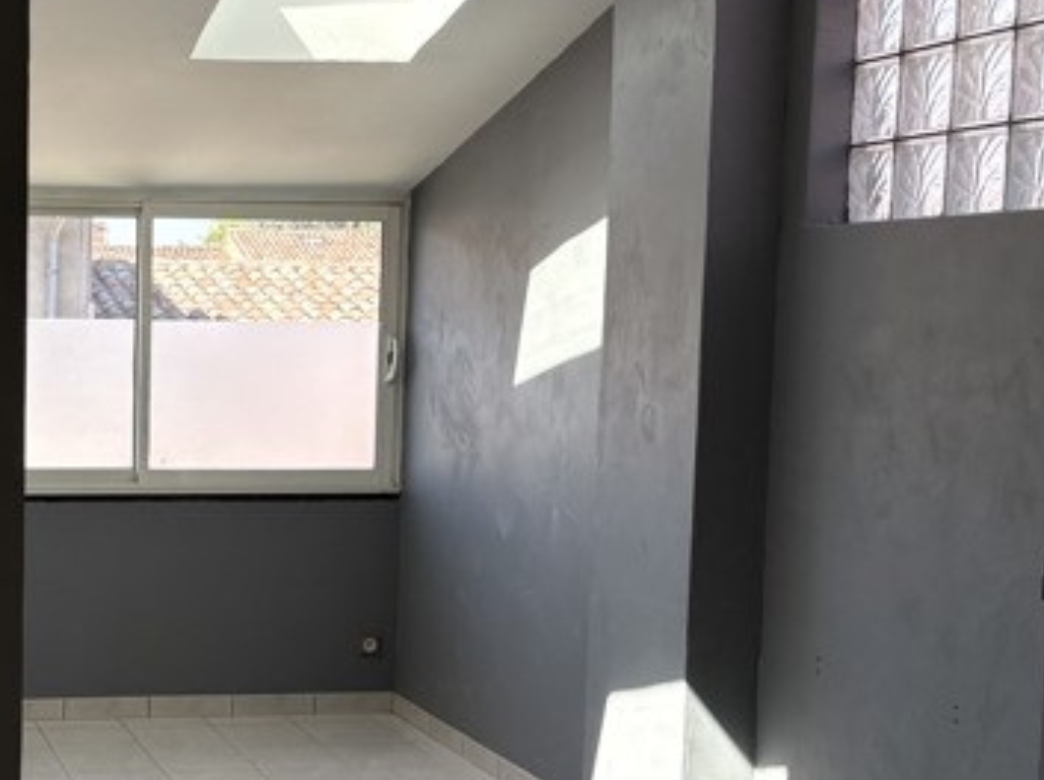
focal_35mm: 59
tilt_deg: -5.1
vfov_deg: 24.7
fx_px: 1778
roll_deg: +0.0
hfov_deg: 30.9
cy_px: 464
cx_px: 59
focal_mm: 5.96
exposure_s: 1/375
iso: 64
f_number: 1.6
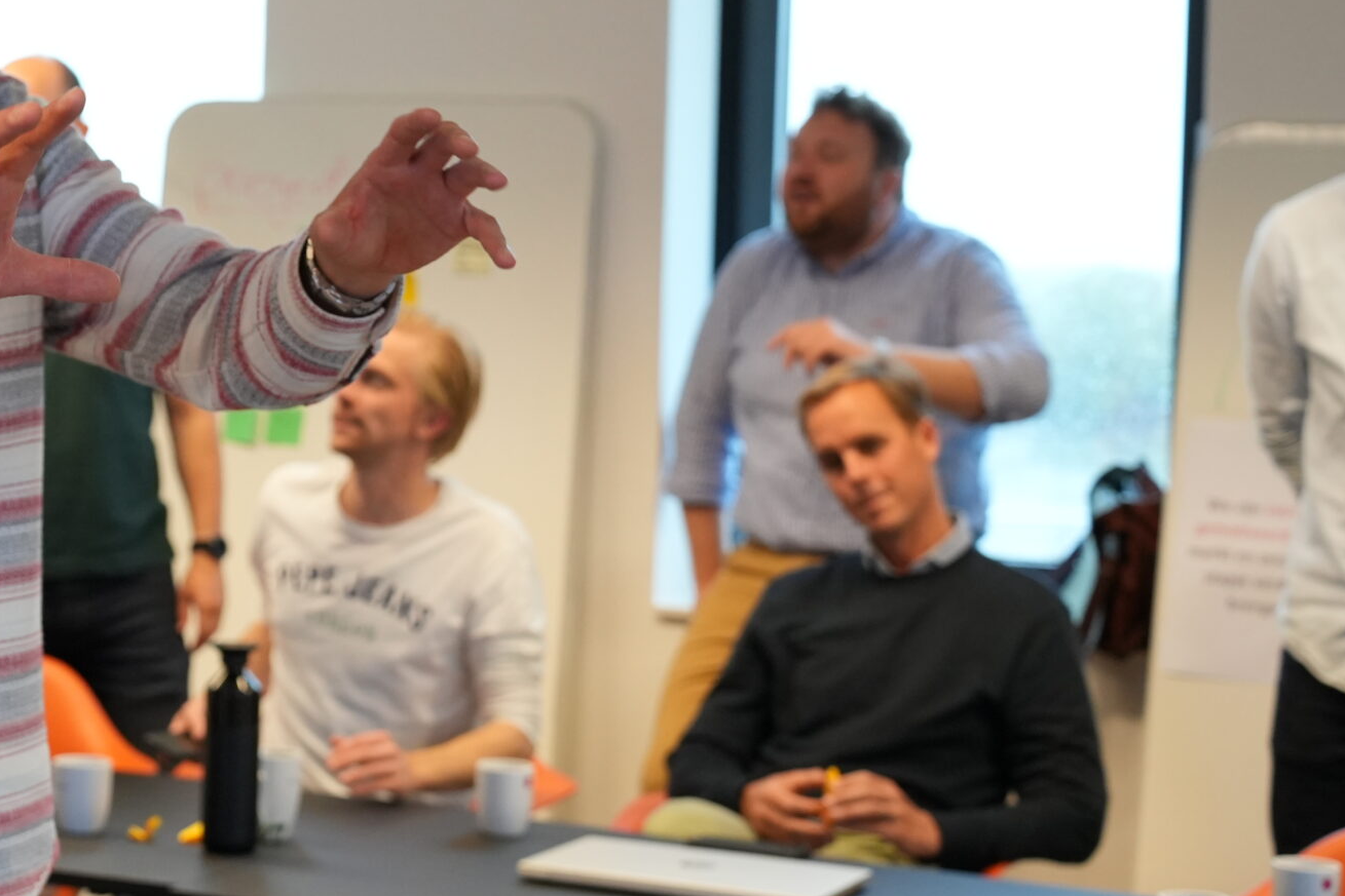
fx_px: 3288
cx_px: 138
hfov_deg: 22.6
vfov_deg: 15.5
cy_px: 298
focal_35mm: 88
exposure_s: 1/200
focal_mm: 45
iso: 2000
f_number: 3.5
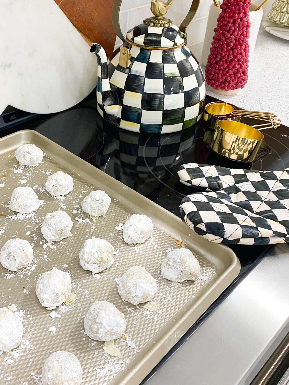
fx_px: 390
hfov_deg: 40.4
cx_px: 108
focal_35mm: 35
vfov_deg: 52.6
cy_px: 178
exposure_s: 1/60
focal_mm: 4.25
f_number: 1.8
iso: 250
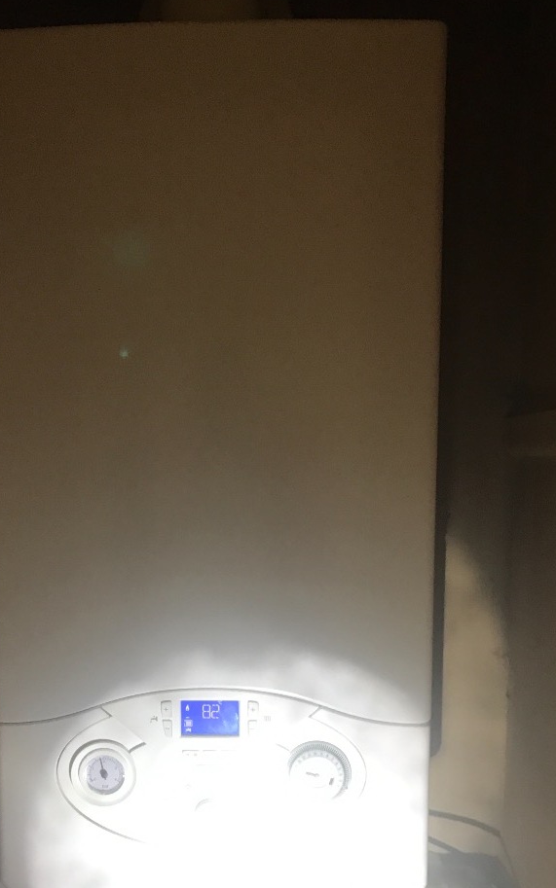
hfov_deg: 32.6
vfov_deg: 49.7
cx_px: 207
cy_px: 579
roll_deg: +0.2
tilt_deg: -4.3
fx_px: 945
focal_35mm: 39
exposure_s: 1/17
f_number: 1.8
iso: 40
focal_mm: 3.99
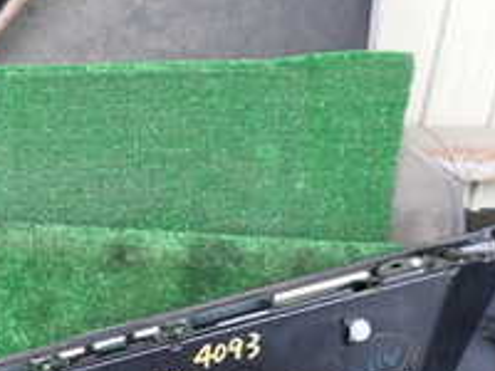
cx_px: 77
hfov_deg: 25.4
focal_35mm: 75
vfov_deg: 19.6
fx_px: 1072
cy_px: 210
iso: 200
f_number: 2
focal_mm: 4.5
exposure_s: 1/60
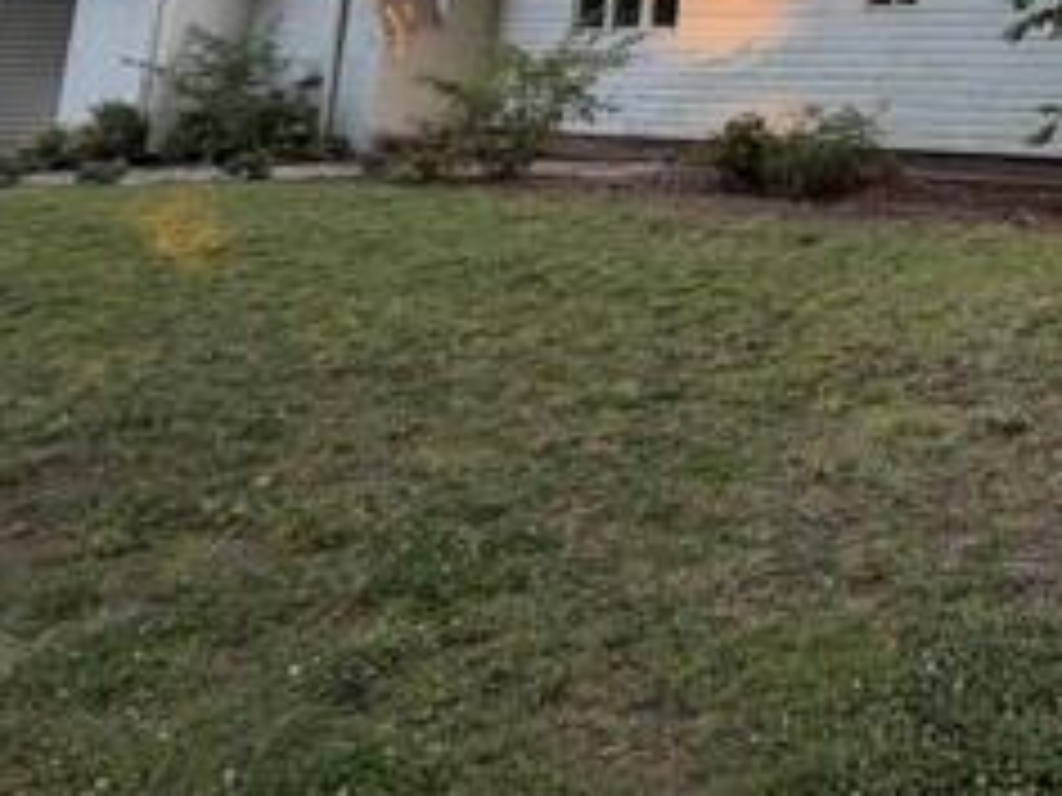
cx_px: 1256
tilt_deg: +8.8
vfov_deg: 31.9
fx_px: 1166
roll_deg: +0.5
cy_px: -139
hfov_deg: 37.7
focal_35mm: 38
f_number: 2.2
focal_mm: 2.22
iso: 100
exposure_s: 1/121
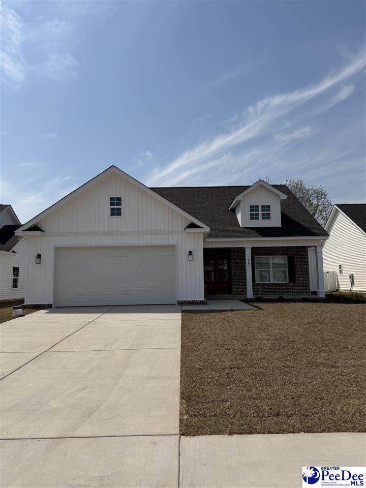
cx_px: 183
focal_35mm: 24
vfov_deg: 71.6
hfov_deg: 56.8
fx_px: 338
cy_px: 244
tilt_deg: +5.8
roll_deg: +1.3
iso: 80
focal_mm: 6.76
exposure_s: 1/11905
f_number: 1.78
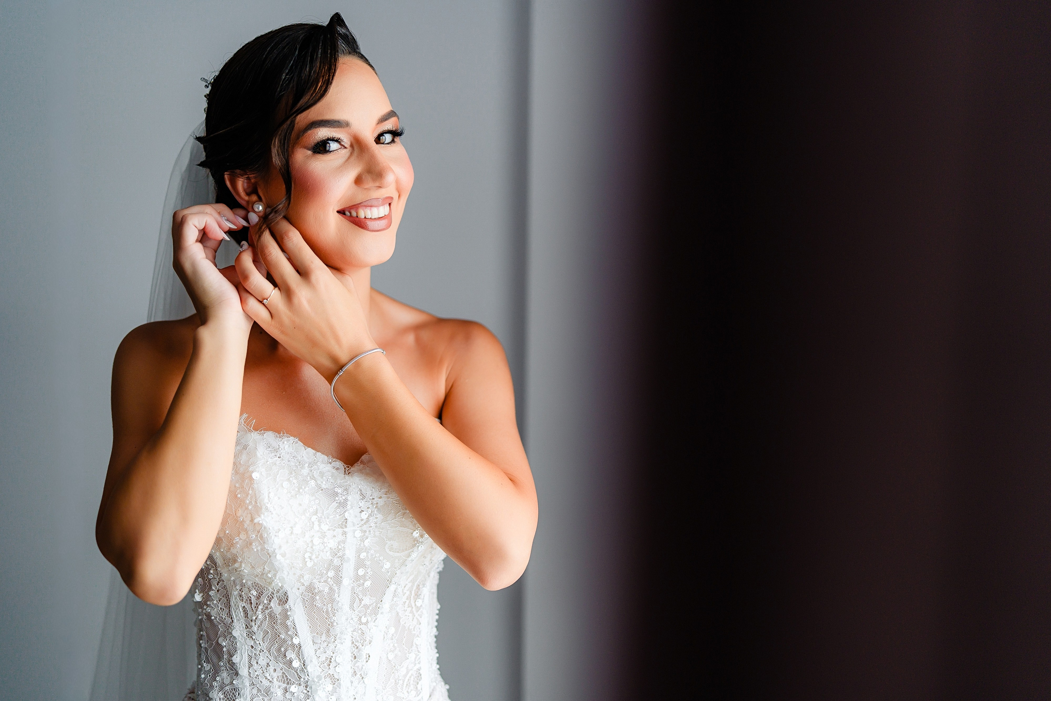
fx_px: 1460
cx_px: 526
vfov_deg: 27.0
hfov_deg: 39.6
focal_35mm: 50
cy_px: 350
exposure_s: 1/500
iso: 400
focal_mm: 50
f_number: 1.4
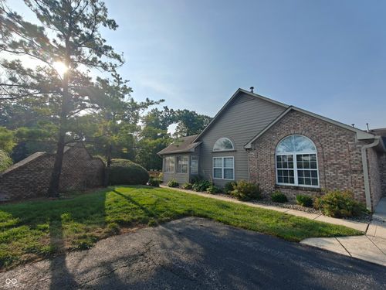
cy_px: 145
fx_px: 167
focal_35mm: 15
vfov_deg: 81.7
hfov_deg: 98.2
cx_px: 193
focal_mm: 2.3
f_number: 2
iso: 50
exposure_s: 1/290
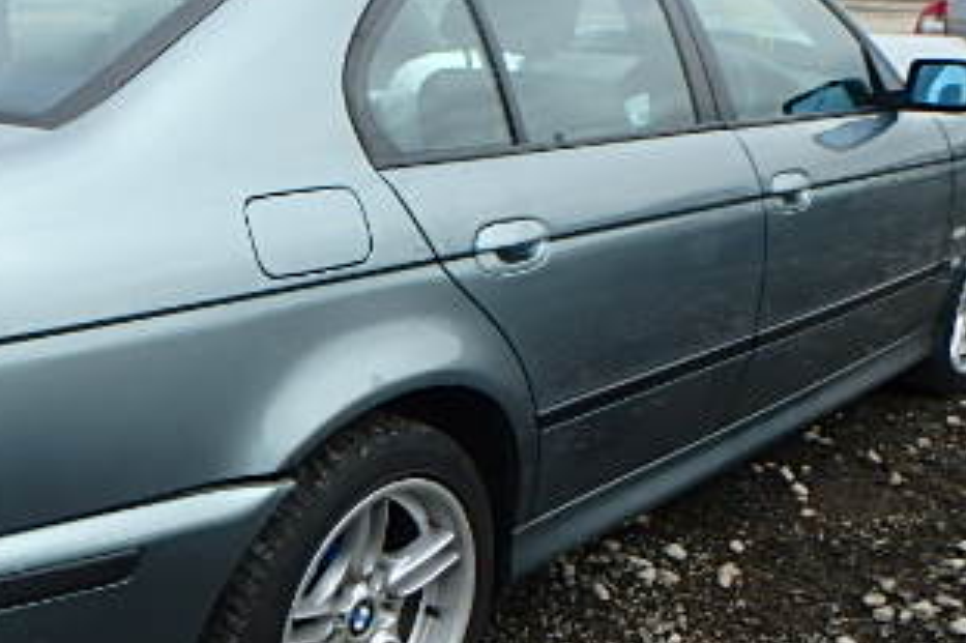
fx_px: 1207
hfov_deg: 41.5
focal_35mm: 45
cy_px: 360
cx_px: 177
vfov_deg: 29.8
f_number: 3.5
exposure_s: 1/800
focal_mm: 3.7
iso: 125
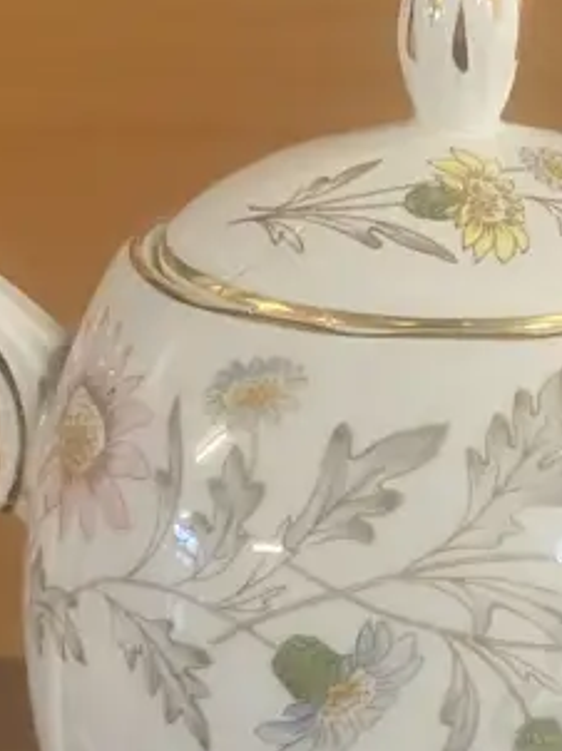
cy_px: 753
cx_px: 515
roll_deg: +0.2
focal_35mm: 95
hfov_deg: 15.3
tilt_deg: -25.6
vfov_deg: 20.0
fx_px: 2059
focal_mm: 3.99
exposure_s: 1/50
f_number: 1.8
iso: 250
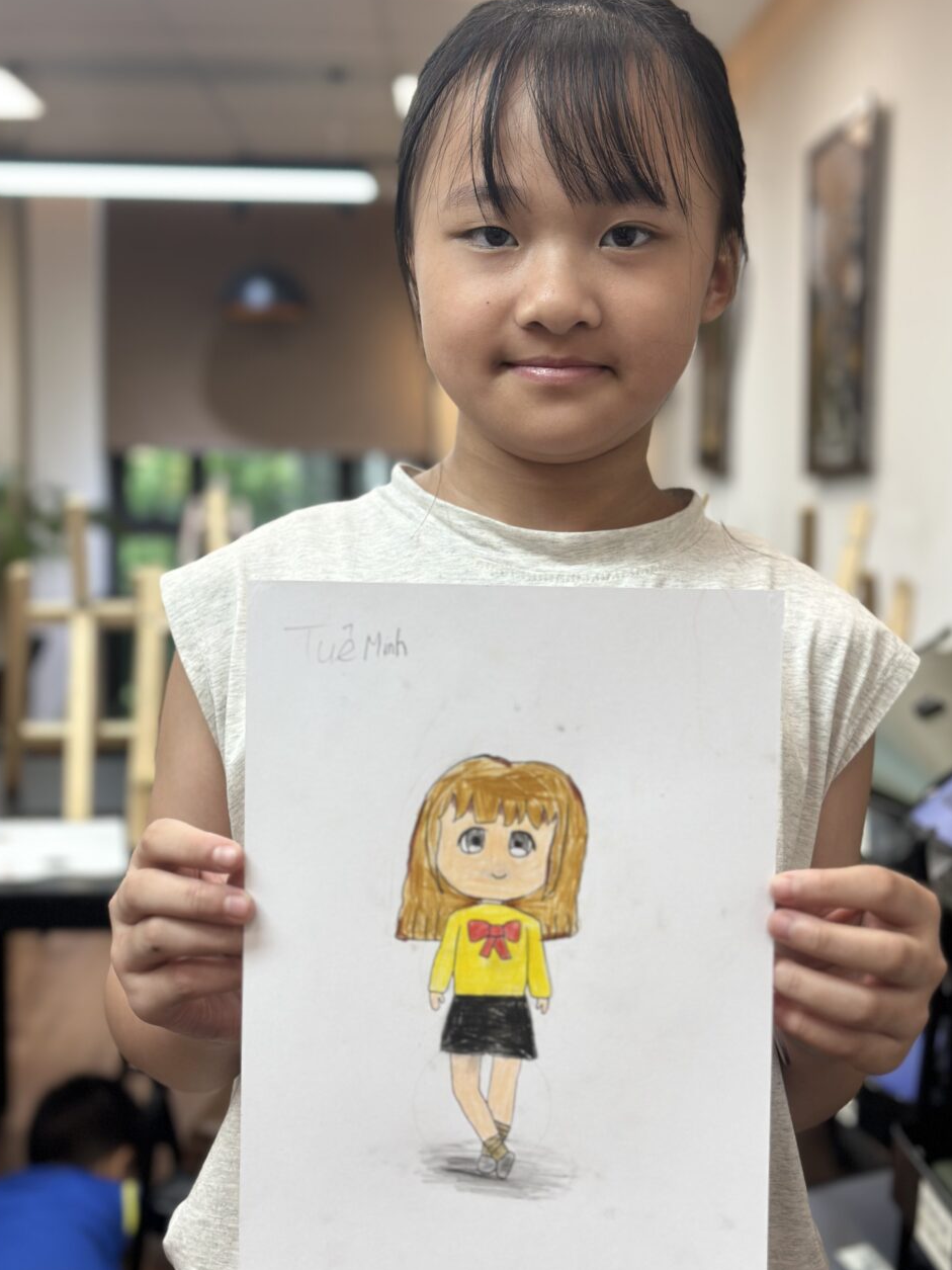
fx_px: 1870
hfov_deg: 28.6
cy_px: 630
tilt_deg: -4.2
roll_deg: -1.4
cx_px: 477
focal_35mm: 51
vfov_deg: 37.5
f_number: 1.78
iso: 80
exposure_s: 1/129
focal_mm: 6.86
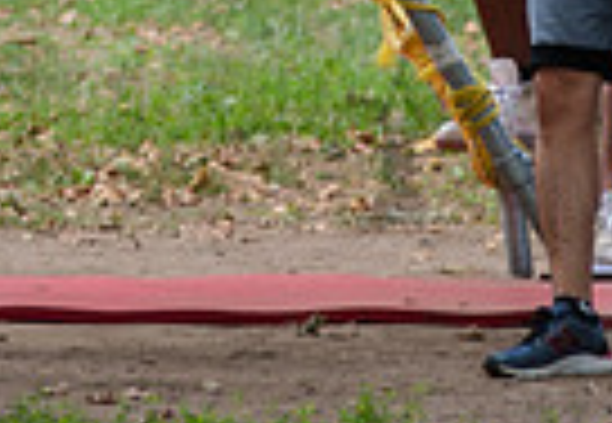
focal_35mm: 1147
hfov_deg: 1.8
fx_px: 19721
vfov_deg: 1.2
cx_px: 24
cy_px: -297
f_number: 4
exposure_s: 1/160
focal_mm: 200
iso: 200
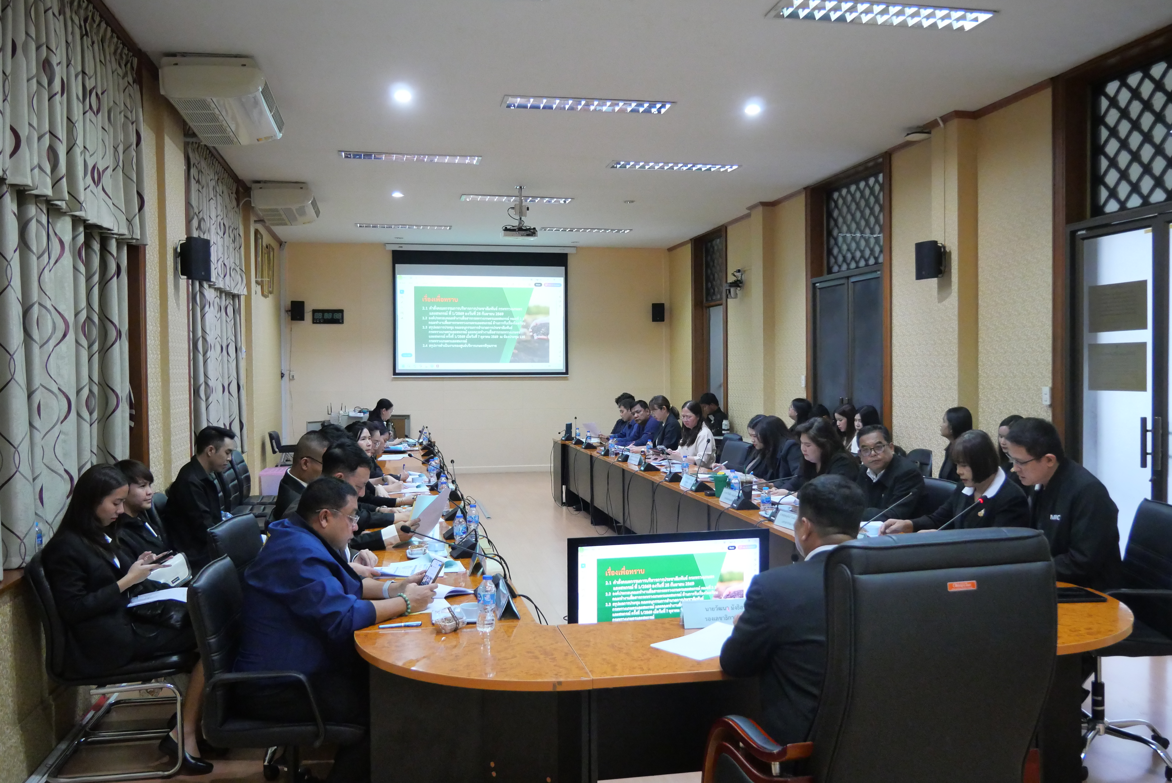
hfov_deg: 63.6
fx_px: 945
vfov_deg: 45.0
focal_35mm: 29
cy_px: 392
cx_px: 586
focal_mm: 14
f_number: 3.6
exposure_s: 1/80
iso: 3200
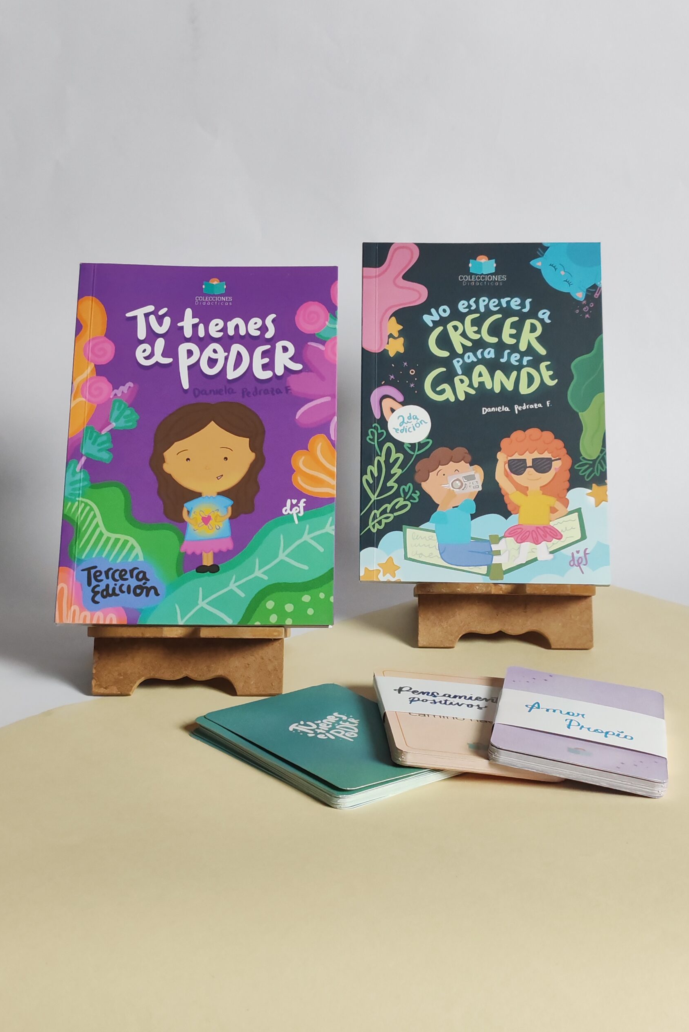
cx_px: 347
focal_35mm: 57
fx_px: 1636
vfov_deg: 35.0
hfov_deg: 23.8
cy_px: 522
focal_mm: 6.12
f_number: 1.9
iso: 1000
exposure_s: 1/100
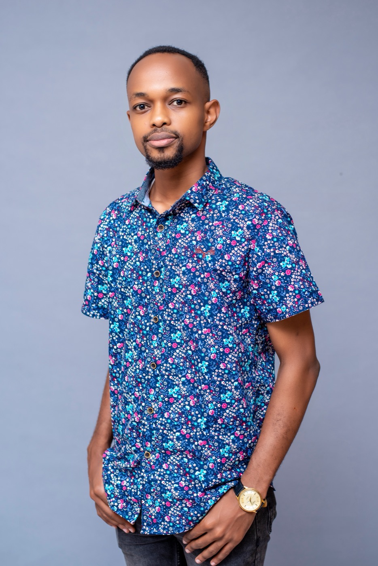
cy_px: 283
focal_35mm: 50
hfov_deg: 27.0
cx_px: 189
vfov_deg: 39.6
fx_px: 787
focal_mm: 50
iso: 100
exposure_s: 1/160
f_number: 2.8
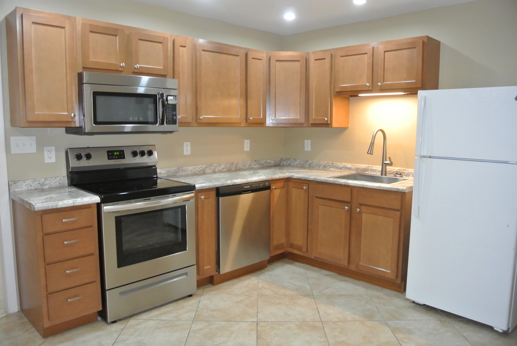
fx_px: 388
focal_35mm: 27
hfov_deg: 67.3
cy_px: 173
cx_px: 258
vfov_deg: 48.0
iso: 800
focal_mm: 10
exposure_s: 1/60
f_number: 3.5
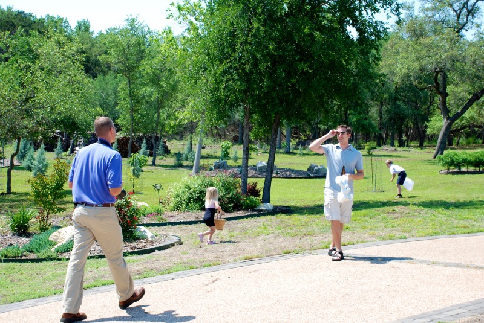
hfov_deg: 33.4
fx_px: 807
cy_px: 162
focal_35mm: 60
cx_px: 242
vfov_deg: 22.7
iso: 100
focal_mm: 40
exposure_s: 1/160
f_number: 6.3
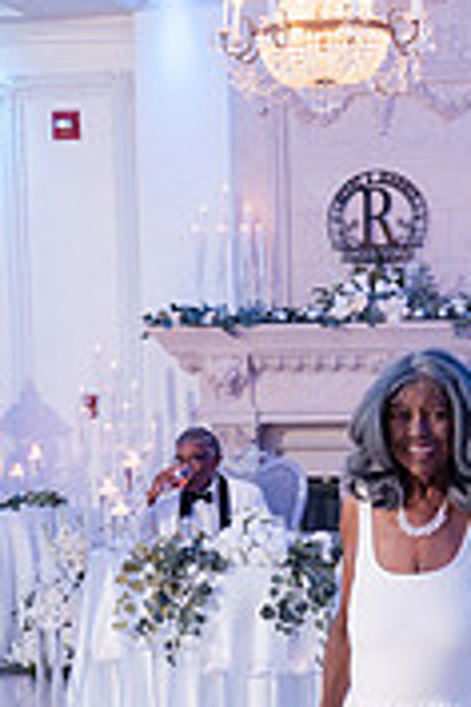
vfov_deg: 17.2
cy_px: 659
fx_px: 2296
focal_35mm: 117
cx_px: 359
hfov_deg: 11.7
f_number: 4
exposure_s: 1/250
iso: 3200
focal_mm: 46
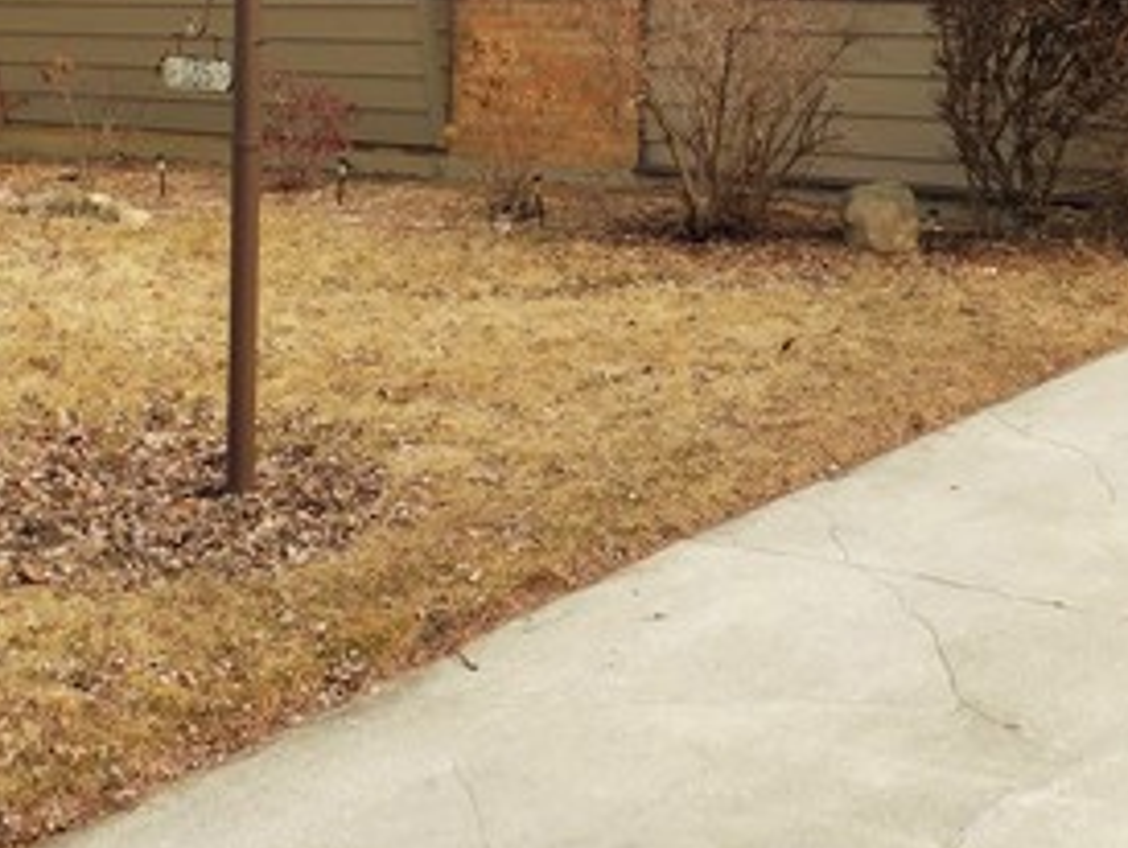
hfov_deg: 27.8
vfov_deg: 20.1
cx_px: 589
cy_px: -95
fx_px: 2283
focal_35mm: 70
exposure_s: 1/640
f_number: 3.2
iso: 125
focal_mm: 5.3
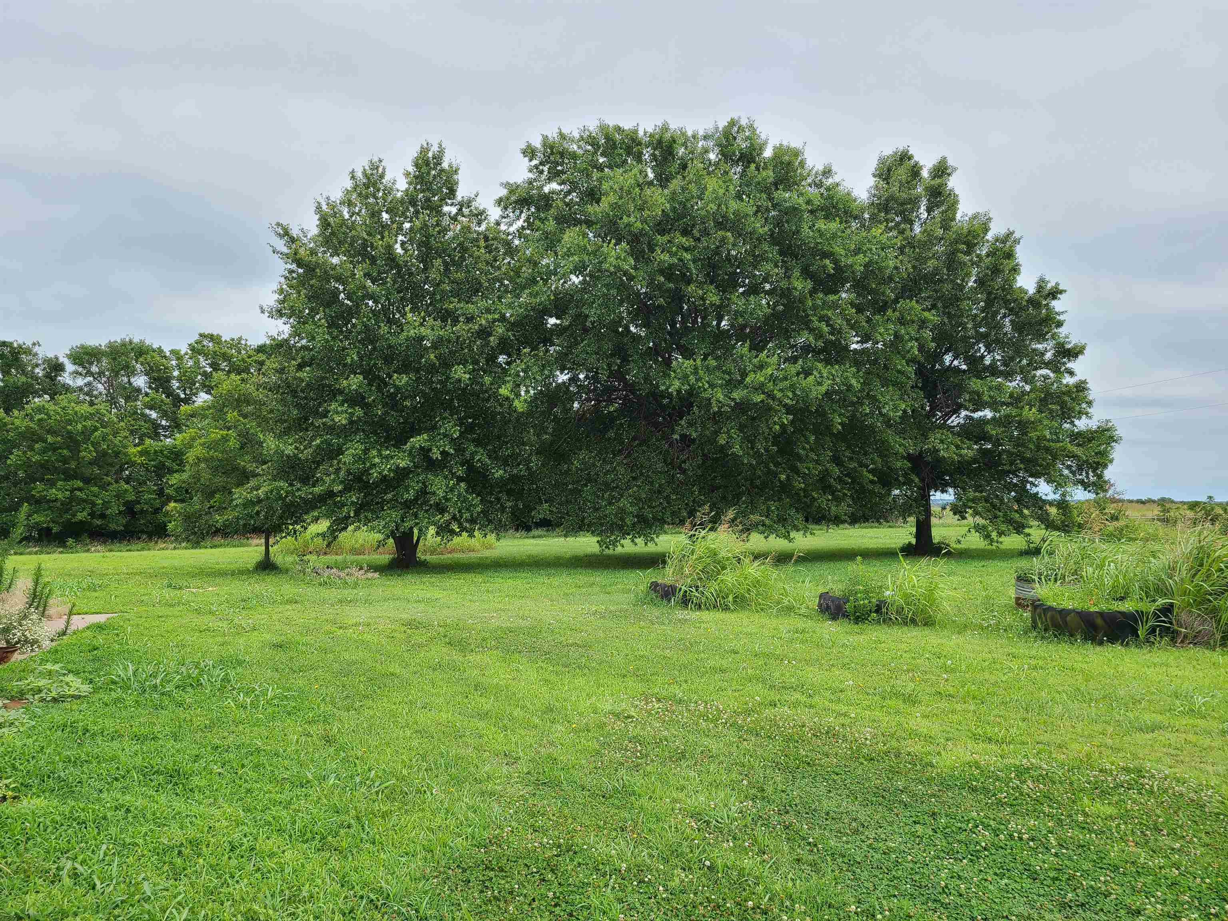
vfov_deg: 53.1
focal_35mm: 26
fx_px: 922
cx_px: 614
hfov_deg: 67.3
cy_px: 460
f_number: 1.8
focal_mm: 5.4
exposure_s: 1/1365
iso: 40
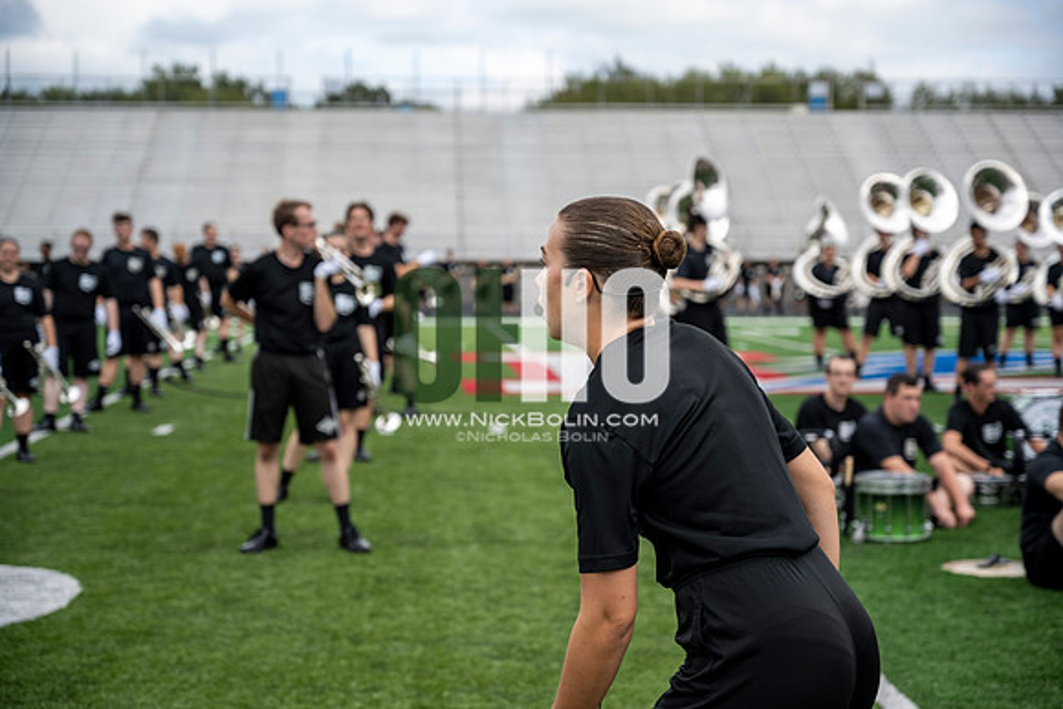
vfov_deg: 19.5
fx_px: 2067
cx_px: 532
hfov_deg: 28.8
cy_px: 354
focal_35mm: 70
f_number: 4
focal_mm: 70
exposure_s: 1/800
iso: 250
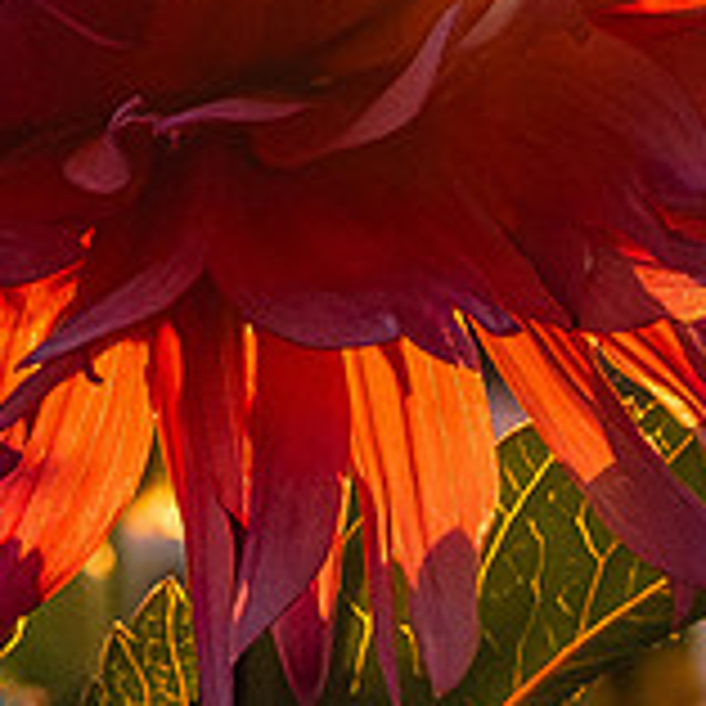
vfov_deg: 6.5
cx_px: 554
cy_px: -35
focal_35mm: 269
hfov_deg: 6.5
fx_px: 6207
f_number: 9
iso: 1600
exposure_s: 1/1600
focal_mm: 28
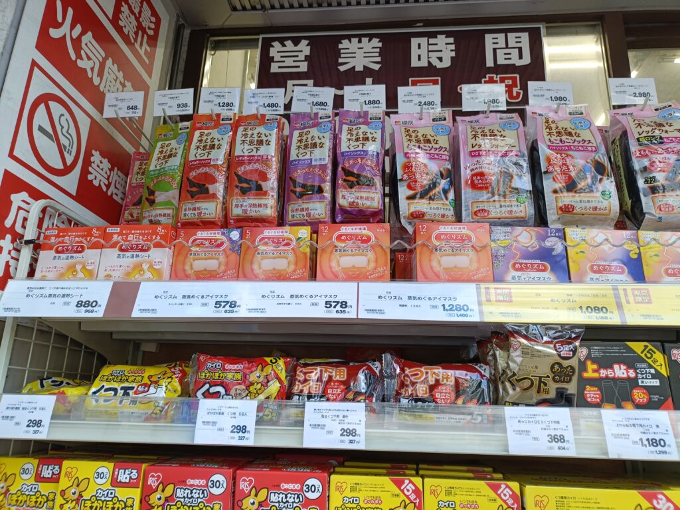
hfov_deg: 69.4
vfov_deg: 54.9
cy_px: 255
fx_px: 491
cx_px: 340
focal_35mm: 25
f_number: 1.7
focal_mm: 4.7
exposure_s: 1/50
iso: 100
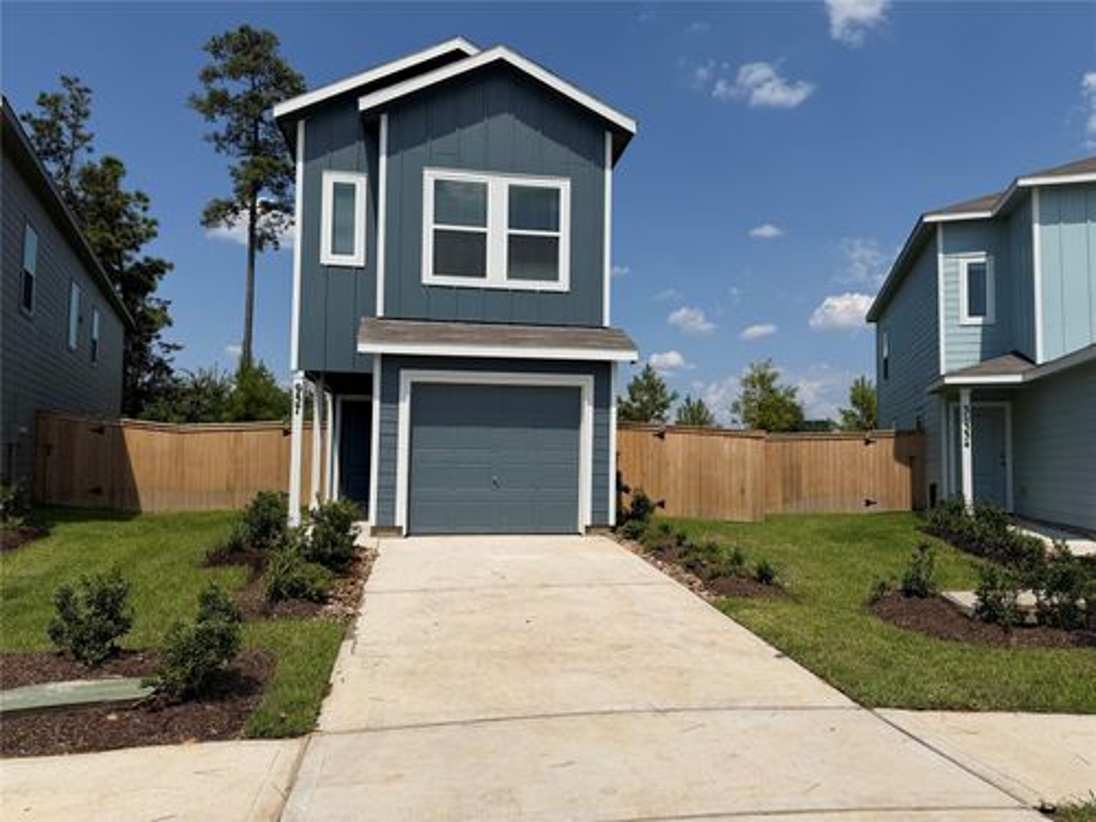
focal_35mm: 24
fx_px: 760
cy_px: 411
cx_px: 548
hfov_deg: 71.6
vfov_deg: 56.8
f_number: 1.78
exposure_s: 1/10309
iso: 80
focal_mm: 6.76
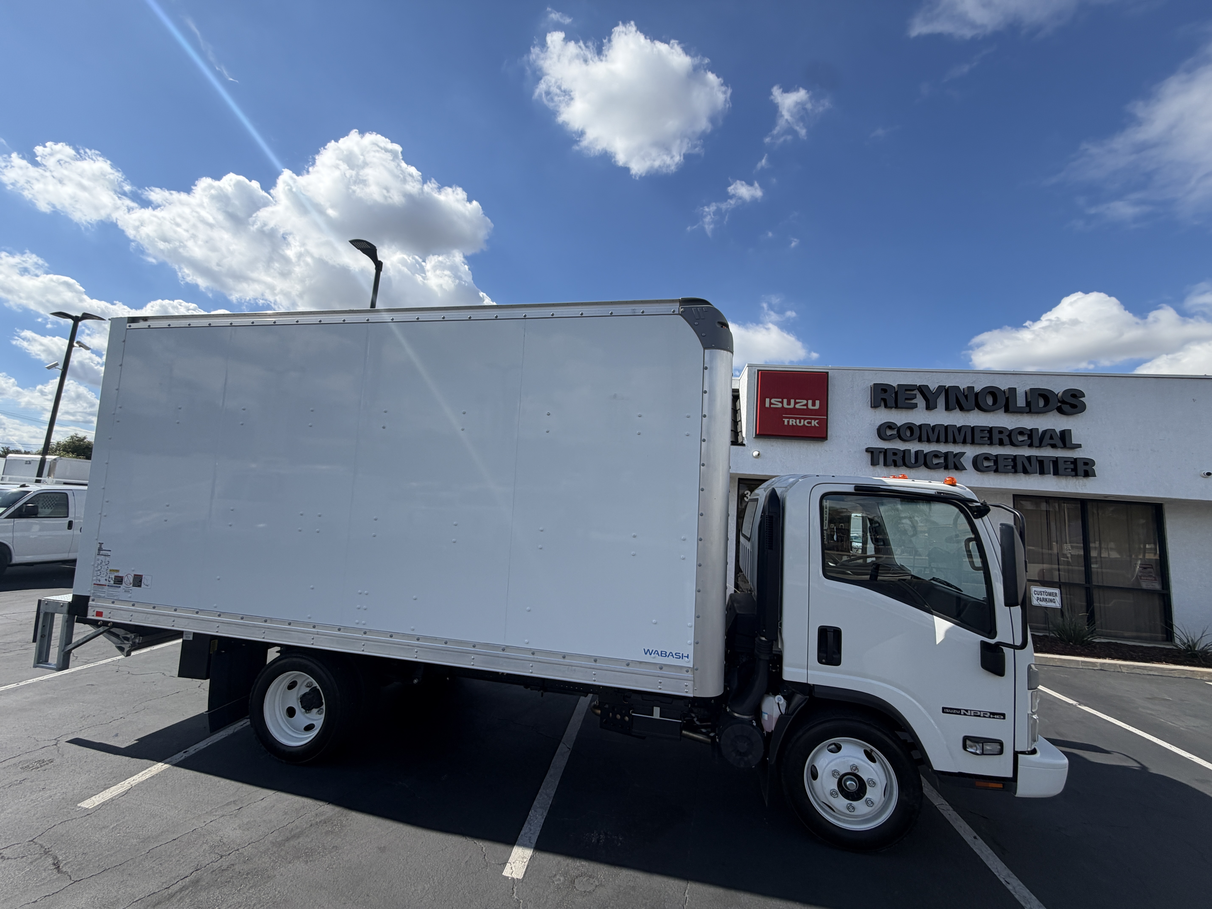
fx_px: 490
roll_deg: -4.4
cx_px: 606
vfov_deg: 85.7
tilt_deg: +6.5
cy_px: 454
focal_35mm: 14
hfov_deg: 102.1
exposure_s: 1/901
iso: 20
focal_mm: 2.22
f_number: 2.2
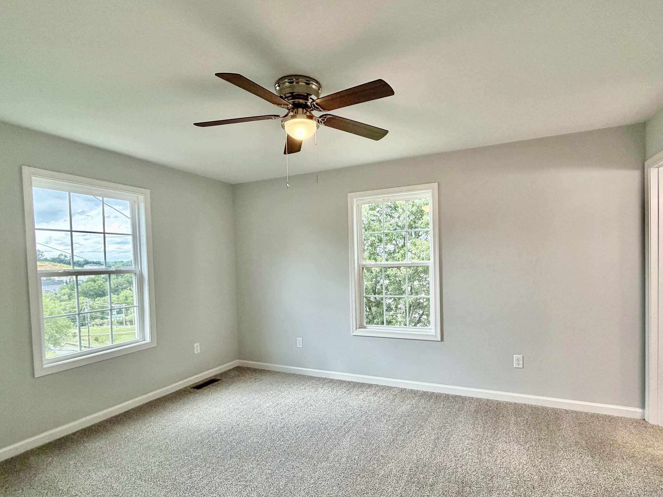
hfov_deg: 87.6
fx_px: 345
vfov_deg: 71.4
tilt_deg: -1.3
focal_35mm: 18
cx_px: 357
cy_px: 273
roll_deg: +1.8
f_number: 2.2
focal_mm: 2.22
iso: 200
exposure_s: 1/120
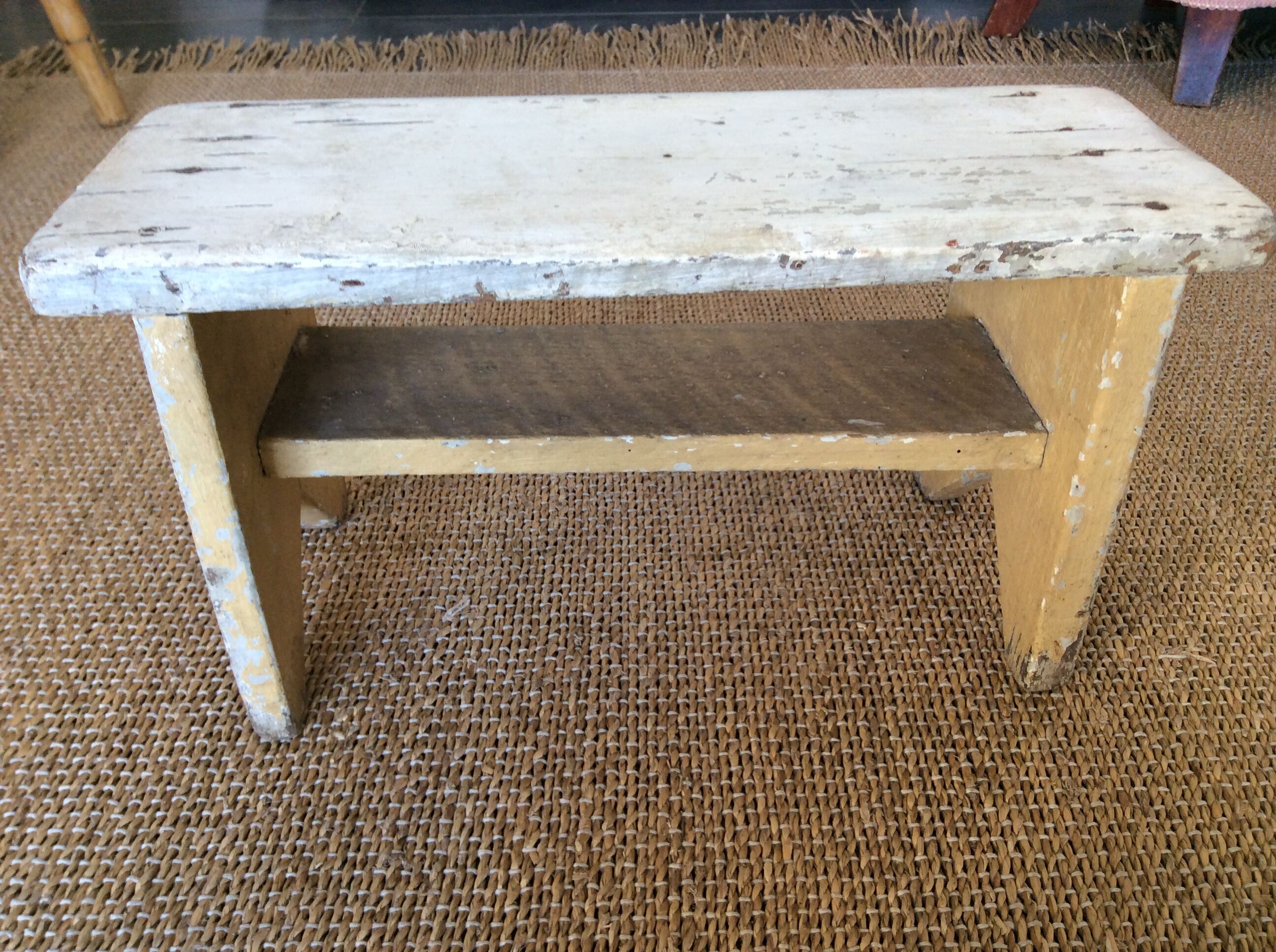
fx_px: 1178
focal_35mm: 32
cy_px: 476
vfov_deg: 44.1
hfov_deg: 56.9
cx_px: 638
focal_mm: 3.3
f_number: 2.4
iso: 64
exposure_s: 1/25
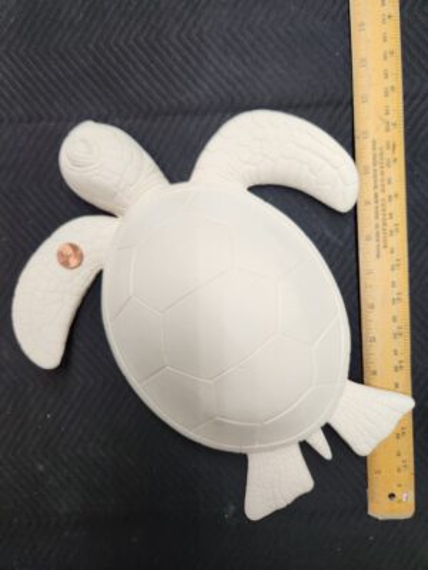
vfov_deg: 73.9
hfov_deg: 58.9
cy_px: 285
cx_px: 214
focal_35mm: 23
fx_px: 379
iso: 200
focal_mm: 5.4
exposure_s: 1/120
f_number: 1.8
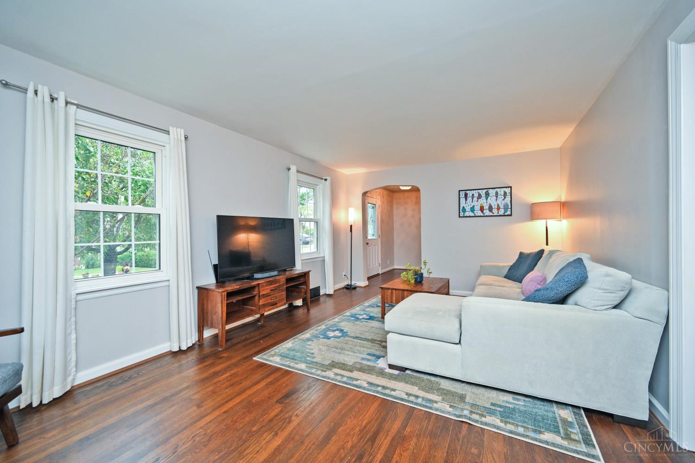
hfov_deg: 104.3
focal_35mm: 14
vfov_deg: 81.2
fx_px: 270
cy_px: 232
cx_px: 348
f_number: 4
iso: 560
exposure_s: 1/60
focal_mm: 14
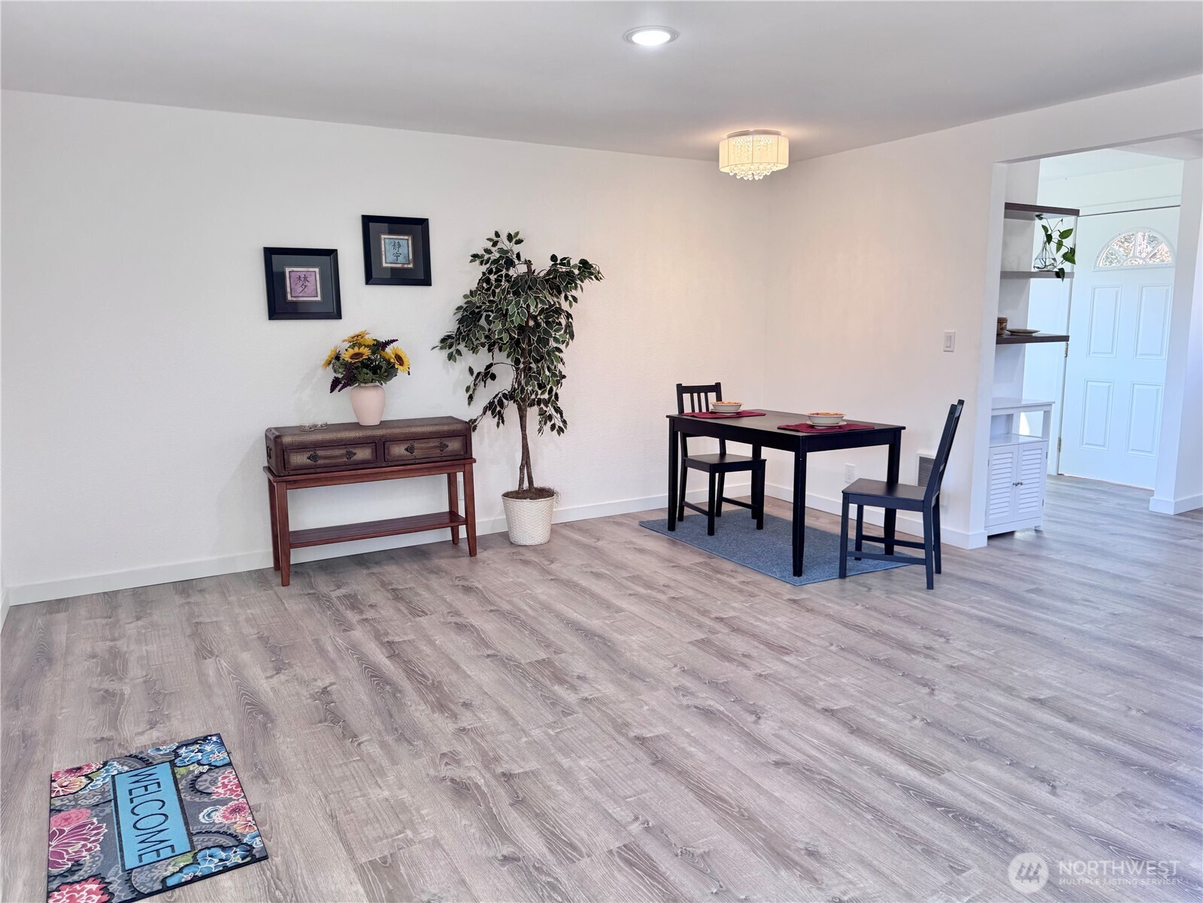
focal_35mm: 24
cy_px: 452
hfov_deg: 71.6
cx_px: 602
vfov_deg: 56.8
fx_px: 834
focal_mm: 6.76
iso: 80
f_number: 1.78
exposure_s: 1/120
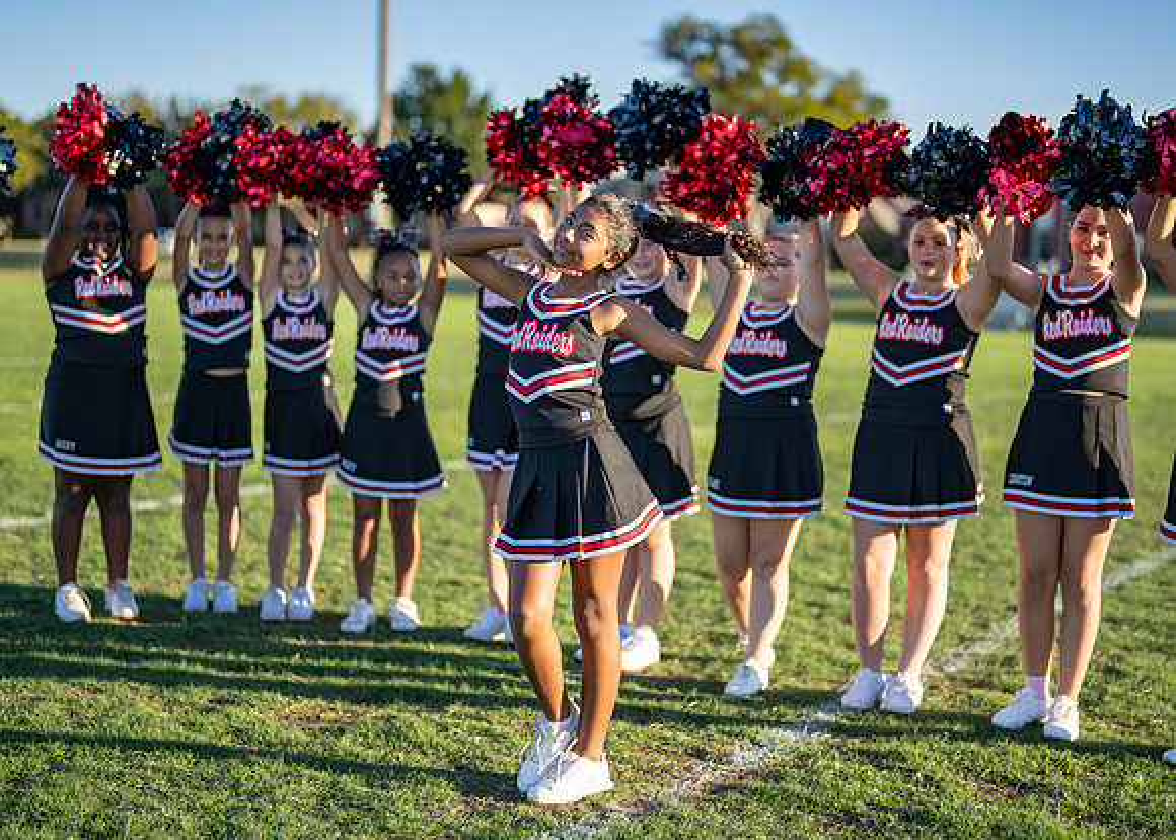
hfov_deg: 33.8
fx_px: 1937
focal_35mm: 58
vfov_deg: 24.4
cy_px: 451
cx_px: 596
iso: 160
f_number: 1.2
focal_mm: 50
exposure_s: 1/4000
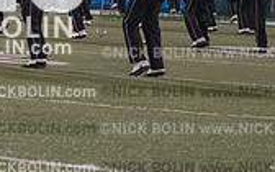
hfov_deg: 8.4
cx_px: -31
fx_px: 1851
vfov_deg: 5.3
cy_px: -22
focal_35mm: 247
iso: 5000
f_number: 3.2
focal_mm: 70
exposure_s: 1/1250
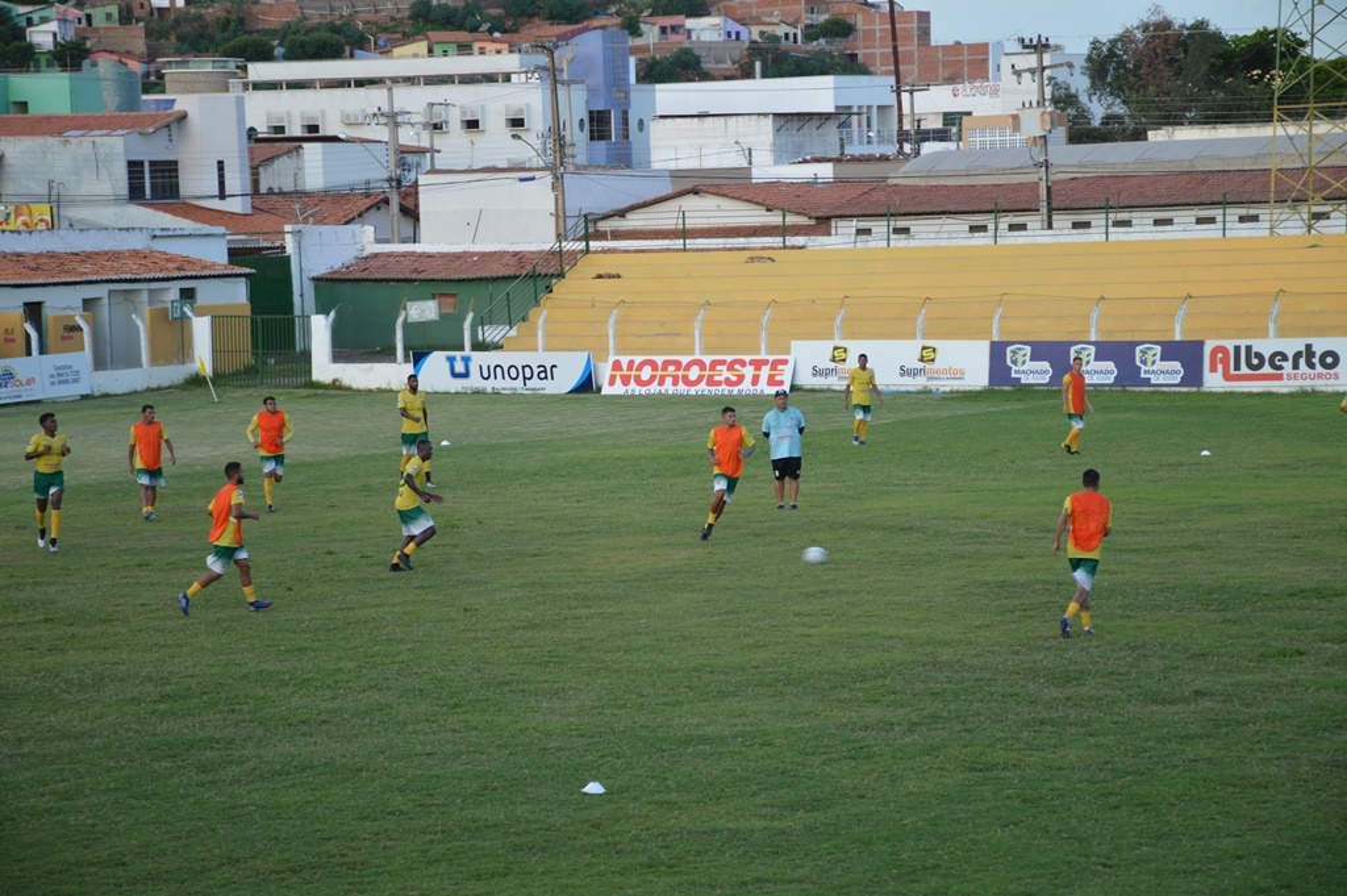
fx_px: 4206
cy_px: 448
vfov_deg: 12.2
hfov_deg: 18.2
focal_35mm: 112
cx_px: 674
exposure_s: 1/125
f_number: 5.6
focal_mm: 75
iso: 100
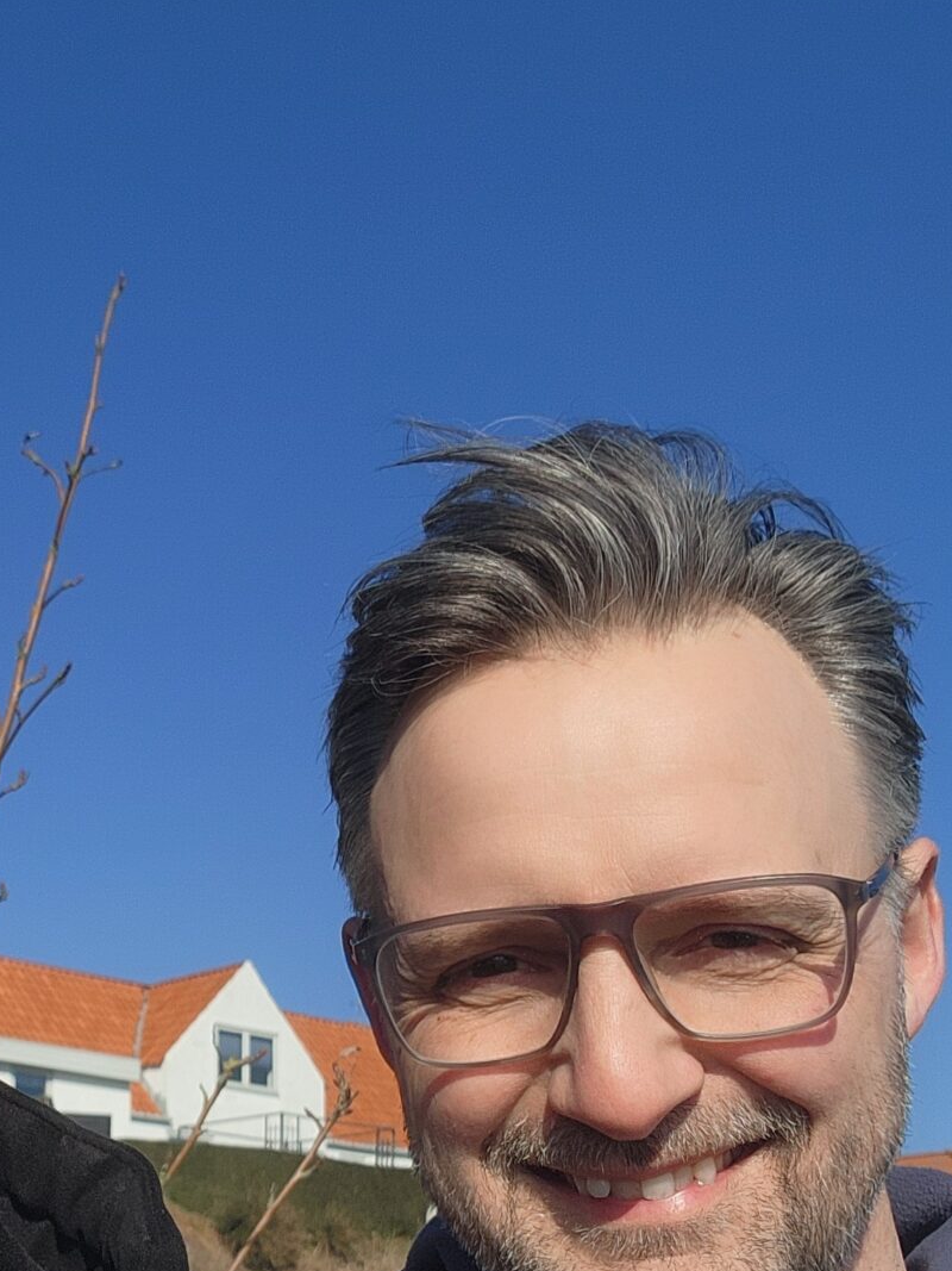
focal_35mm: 60
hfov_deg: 24.1
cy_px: 965
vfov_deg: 31.6
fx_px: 2201
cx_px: 200
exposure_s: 1/2577
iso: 50
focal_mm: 3.8
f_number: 2.2
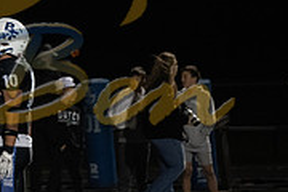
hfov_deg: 3.2
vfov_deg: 2.1
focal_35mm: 644
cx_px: -50
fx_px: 5152
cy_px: -41
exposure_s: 1/1250
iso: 5000
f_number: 2.8
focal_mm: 200
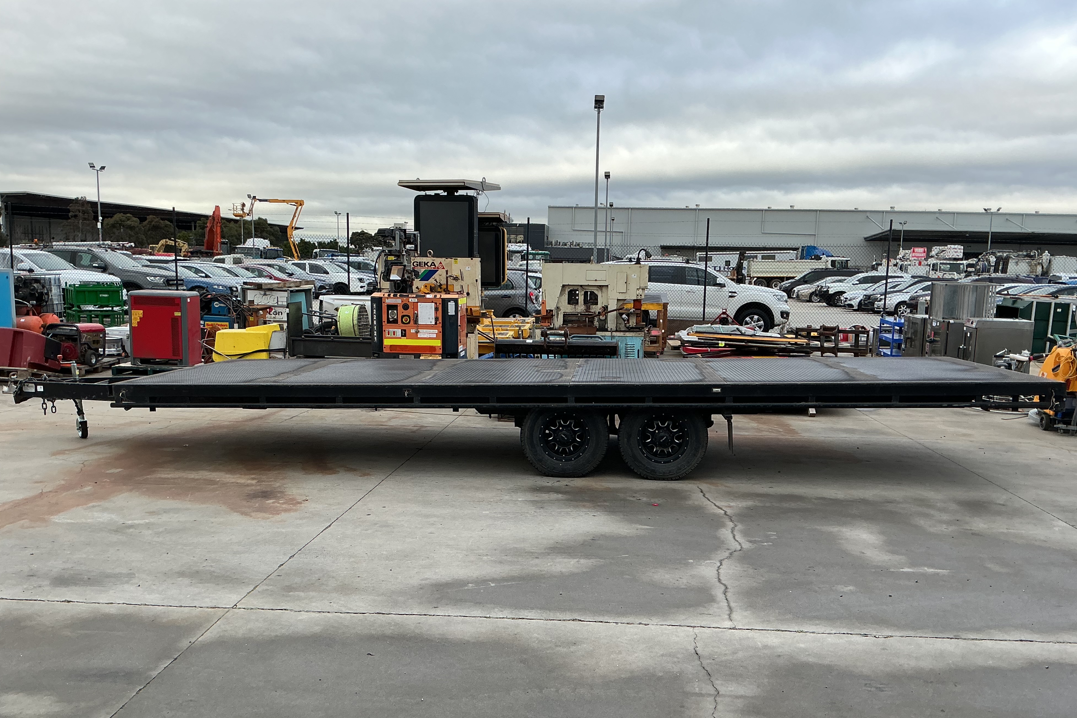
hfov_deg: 60.3
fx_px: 927
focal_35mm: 31
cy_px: 413
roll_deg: -1.9
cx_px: 546
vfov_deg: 42.2
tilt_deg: -8.7
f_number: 1.8
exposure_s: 1/469
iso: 25
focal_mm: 3
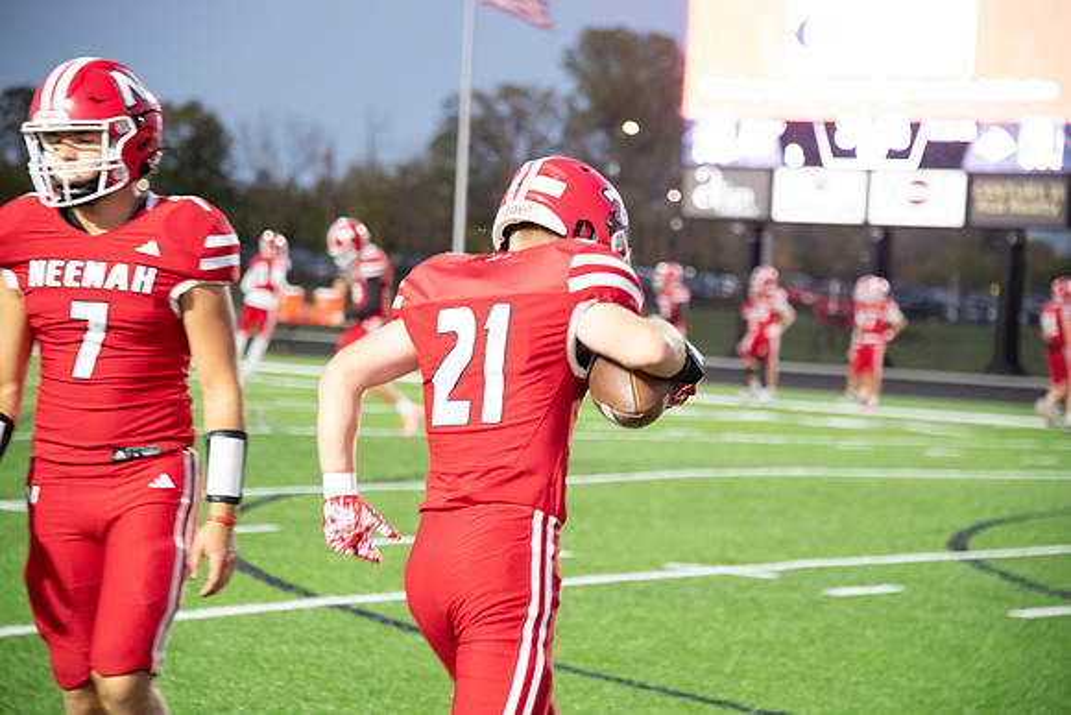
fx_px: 4315
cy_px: 358
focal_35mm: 145
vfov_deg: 9.5
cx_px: 536
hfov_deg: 14.2
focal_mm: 145
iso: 8000
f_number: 5.6
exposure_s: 1/250
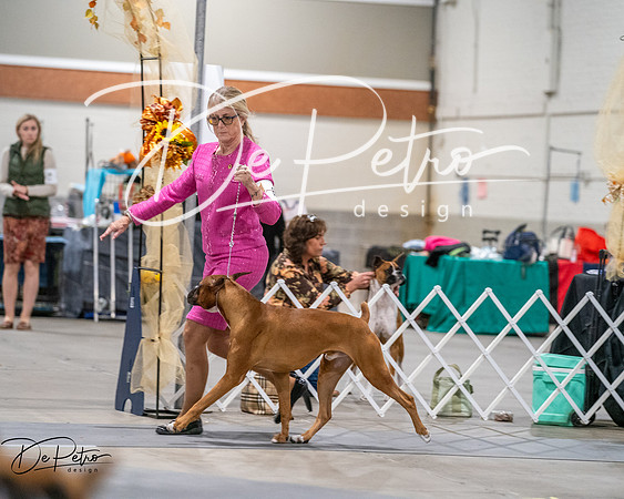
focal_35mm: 175
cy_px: 250
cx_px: 312
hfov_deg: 11.1
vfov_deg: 8.8
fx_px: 3223
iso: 6400
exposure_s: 1/250
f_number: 3.5
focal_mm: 155
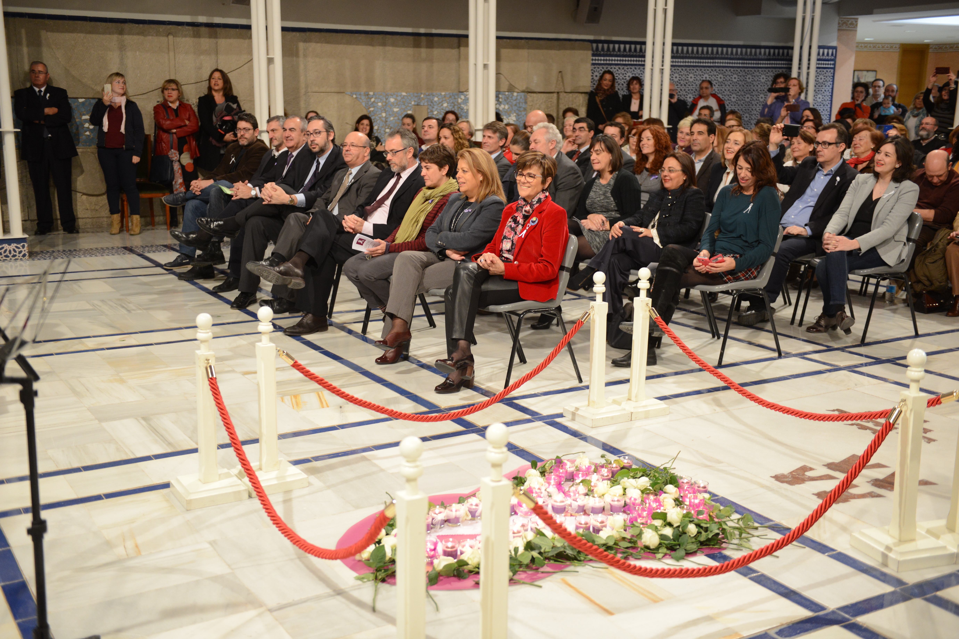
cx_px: 480
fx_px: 1065
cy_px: 320
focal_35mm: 40
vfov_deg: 33.4
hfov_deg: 48.5
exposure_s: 1/100
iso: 1600
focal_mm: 40
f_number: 2.8
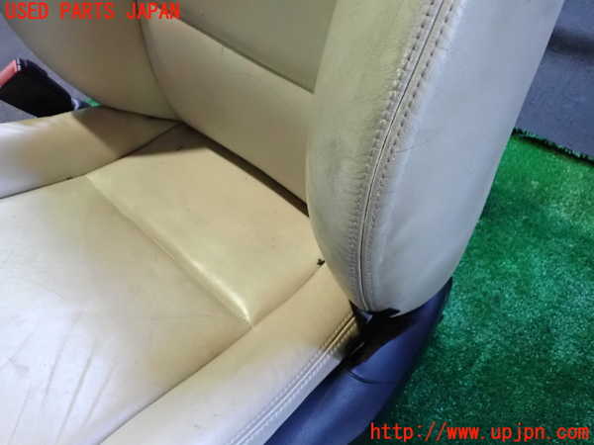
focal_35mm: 30
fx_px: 515
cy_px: 222
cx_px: 297
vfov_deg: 46.8
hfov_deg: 60.0
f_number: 2.3
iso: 2000
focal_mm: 5.4
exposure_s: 1/200
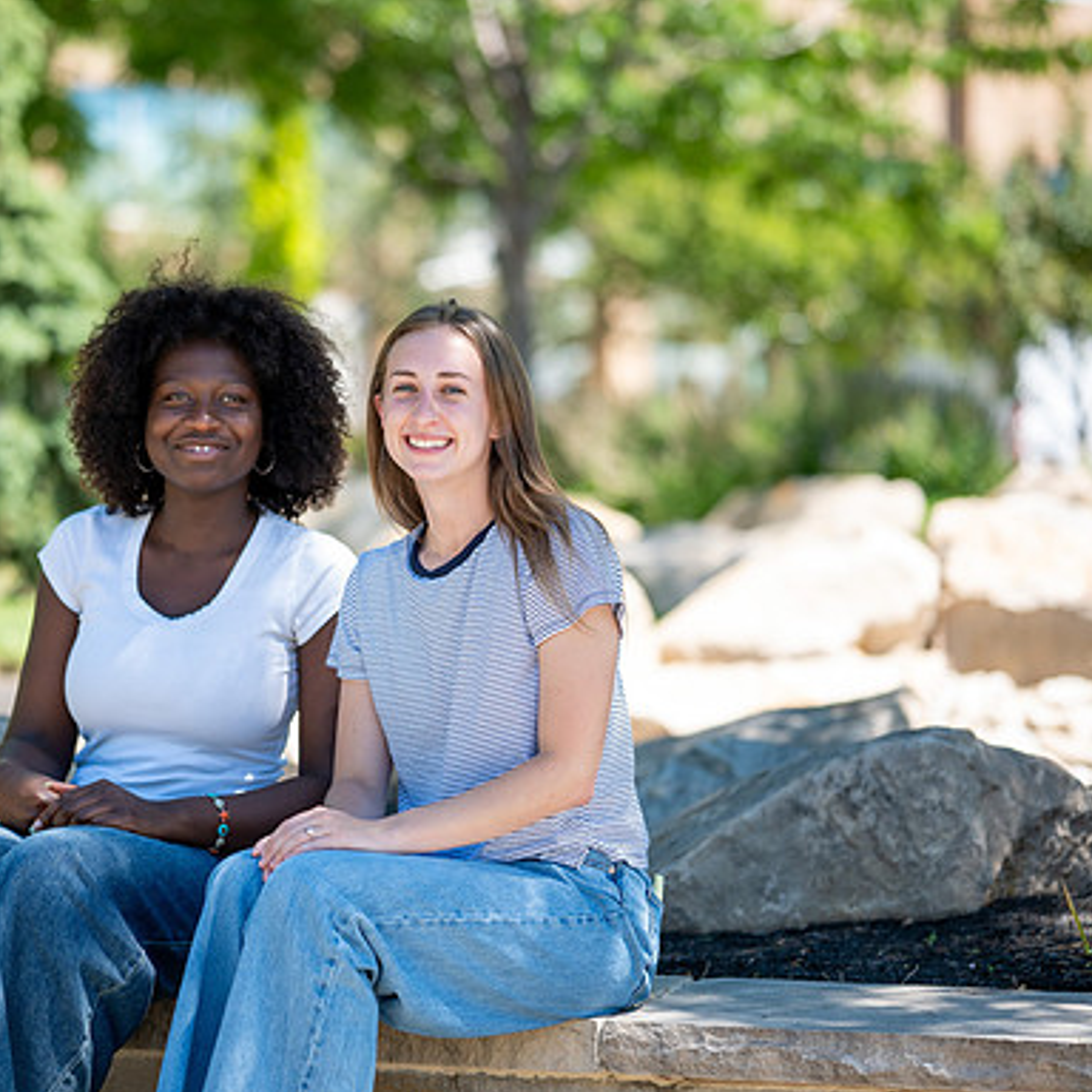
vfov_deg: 16.0
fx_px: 3890
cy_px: 547
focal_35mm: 109
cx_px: 358
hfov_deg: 15.9
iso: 100
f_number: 1.8
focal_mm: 85
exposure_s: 1/1000
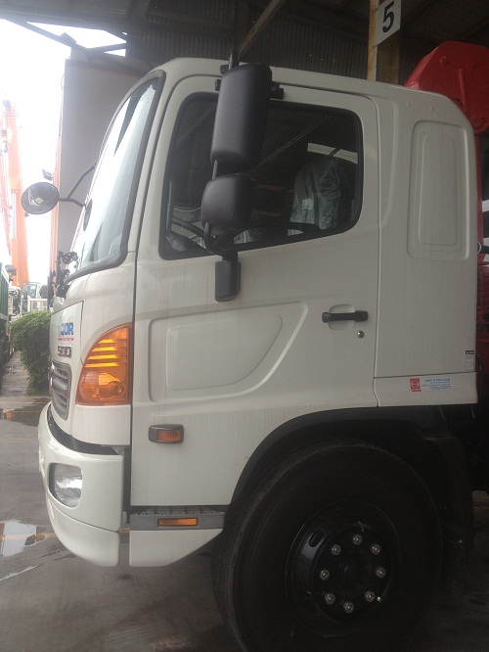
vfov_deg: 52.6
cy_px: 326
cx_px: 244
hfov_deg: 40.7
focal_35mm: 35
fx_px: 659
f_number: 2.4
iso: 50
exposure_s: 1/409
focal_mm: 4.28
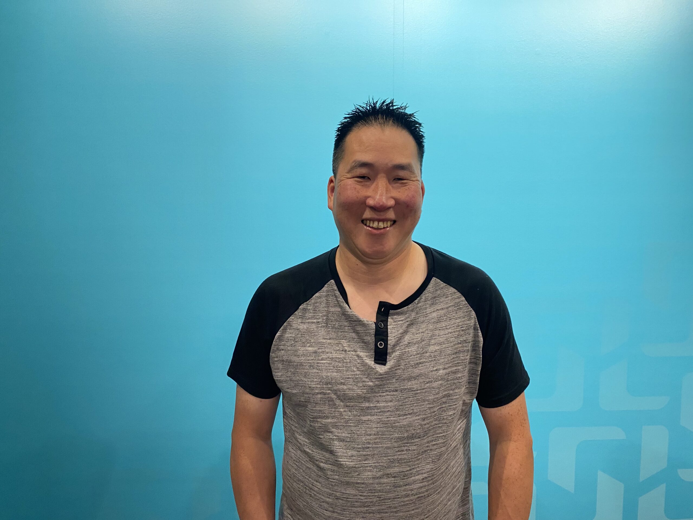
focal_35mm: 26
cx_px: 346
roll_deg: +0.3
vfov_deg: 53.1
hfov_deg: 67.3
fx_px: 521
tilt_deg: -5.7
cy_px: 260
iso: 125
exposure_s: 1/60
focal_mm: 4.25
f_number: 1.8
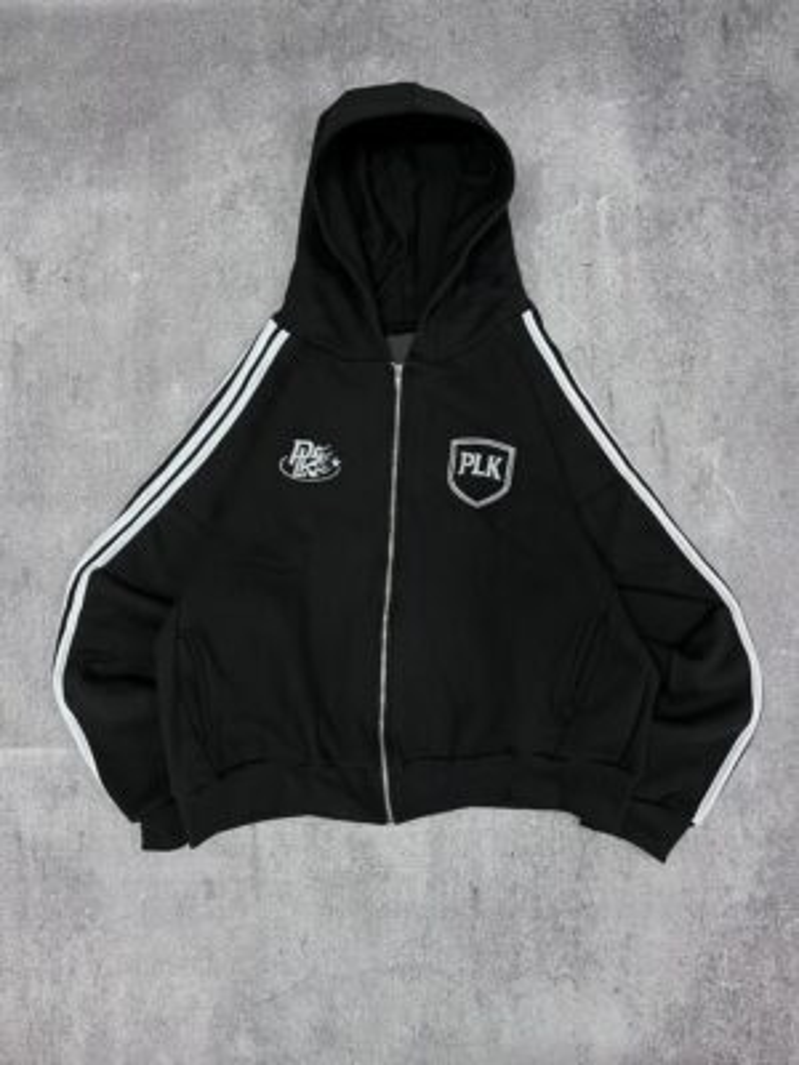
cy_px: 532
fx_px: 800
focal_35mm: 26
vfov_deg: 67.3
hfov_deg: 53.1
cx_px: 400
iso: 125
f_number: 1.5
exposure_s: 1/60
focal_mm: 5.7
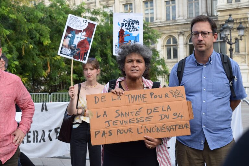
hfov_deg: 35.1
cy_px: 83
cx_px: 124
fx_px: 394
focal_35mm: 57
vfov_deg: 23.8
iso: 400
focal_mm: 38
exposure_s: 1/250
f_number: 8
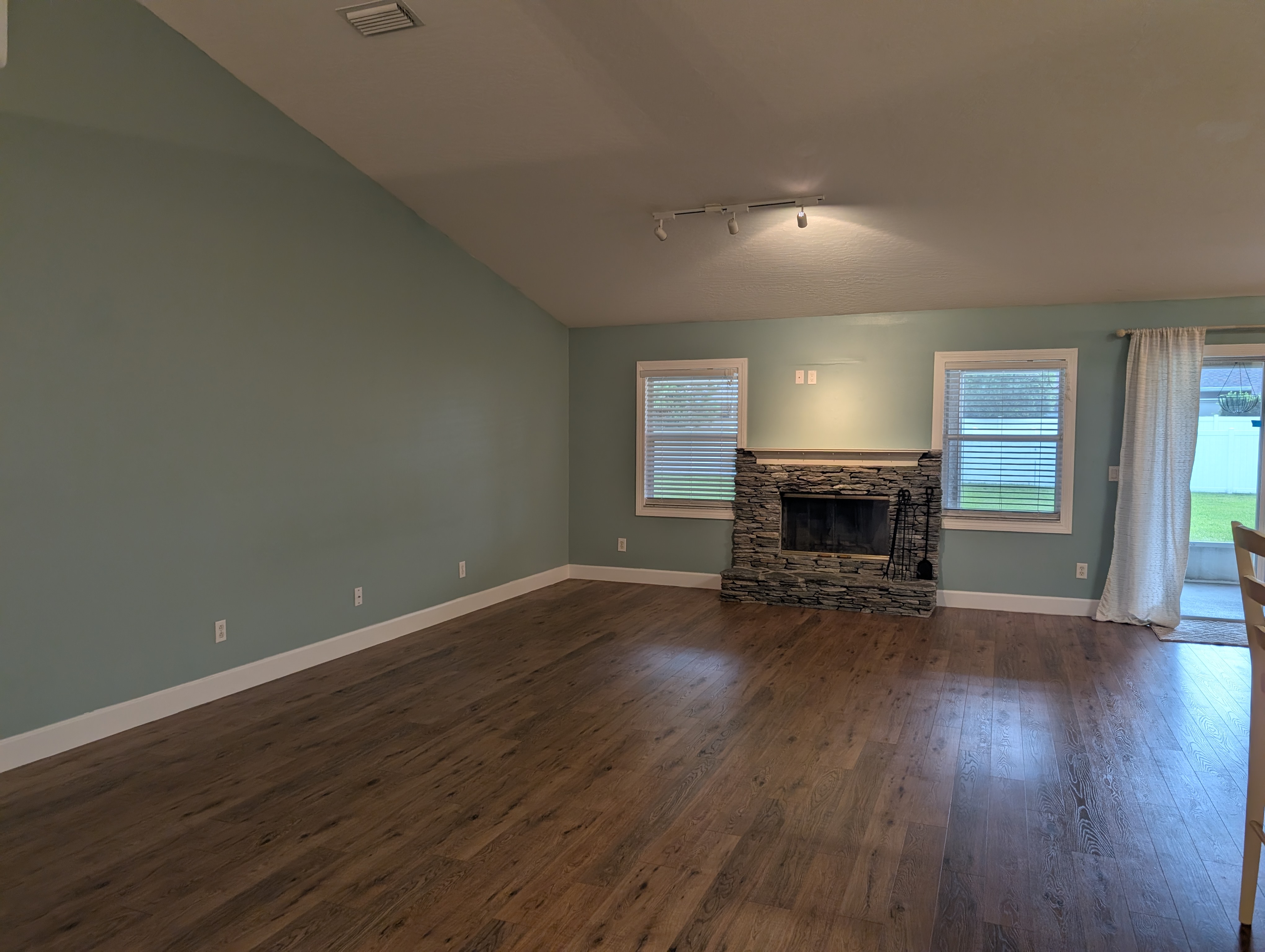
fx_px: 878
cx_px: 632
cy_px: 476
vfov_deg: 56.9
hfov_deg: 71.5
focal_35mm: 24
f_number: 1.68
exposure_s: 1/60
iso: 126
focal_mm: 6.9
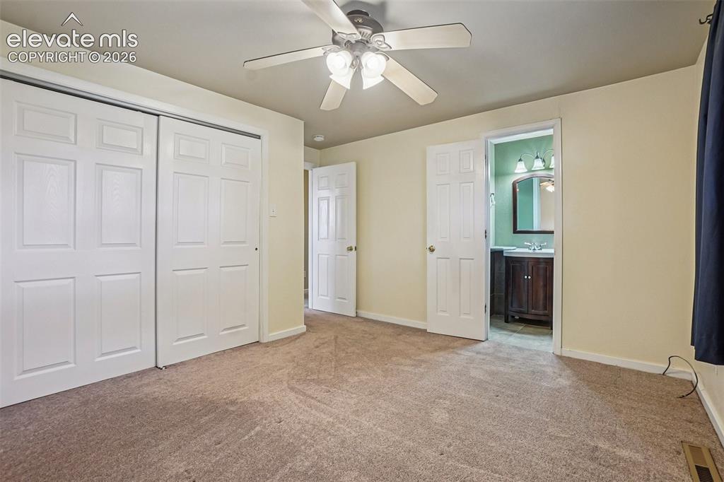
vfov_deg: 77.3
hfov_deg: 100.4
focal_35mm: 15
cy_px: 241
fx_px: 302
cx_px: 362
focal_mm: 10
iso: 400
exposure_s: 1/13
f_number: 8
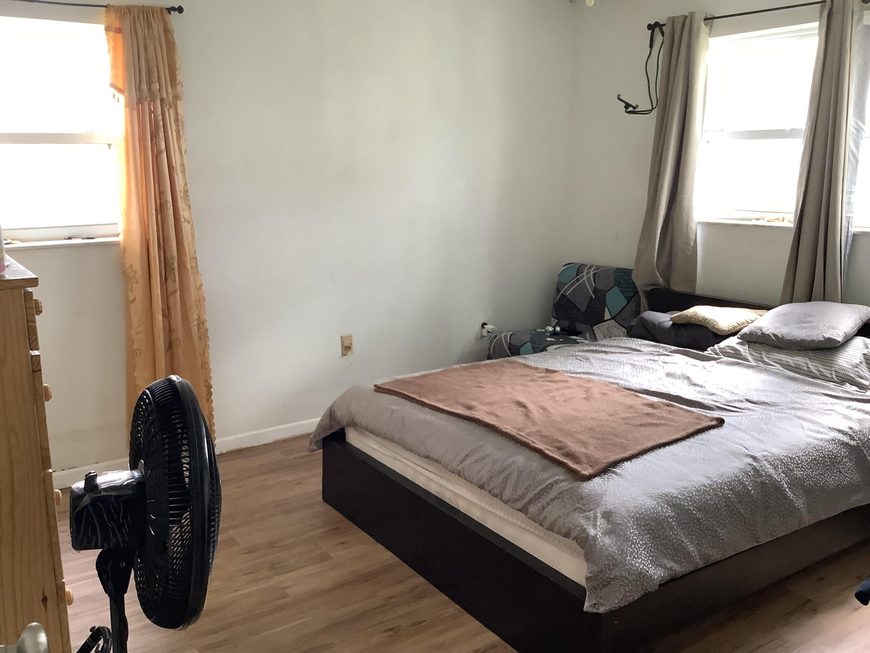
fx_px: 779
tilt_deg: -13.4
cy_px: 326
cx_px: 435
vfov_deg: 45.4
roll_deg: +1.1
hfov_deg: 58.4
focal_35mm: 31
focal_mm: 3.3
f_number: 2.4
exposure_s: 1/60
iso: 160
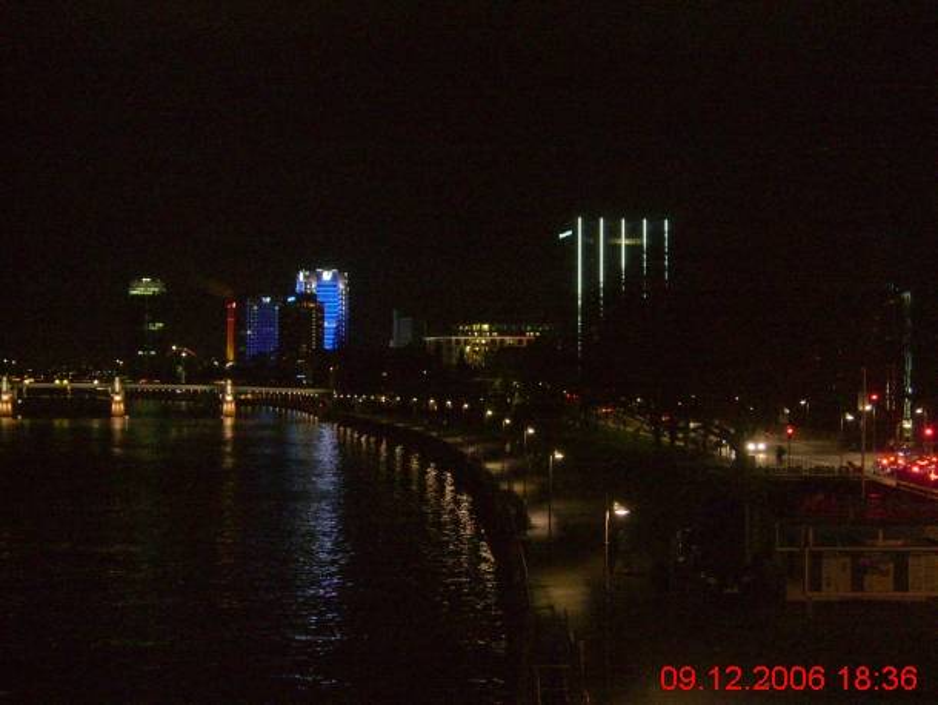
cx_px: 469
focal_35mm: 55
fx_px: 1491
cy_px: 352
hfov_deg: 34.9
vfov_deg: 26.6
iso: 200
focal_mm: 9.1
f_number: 3.5
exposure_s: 1/8
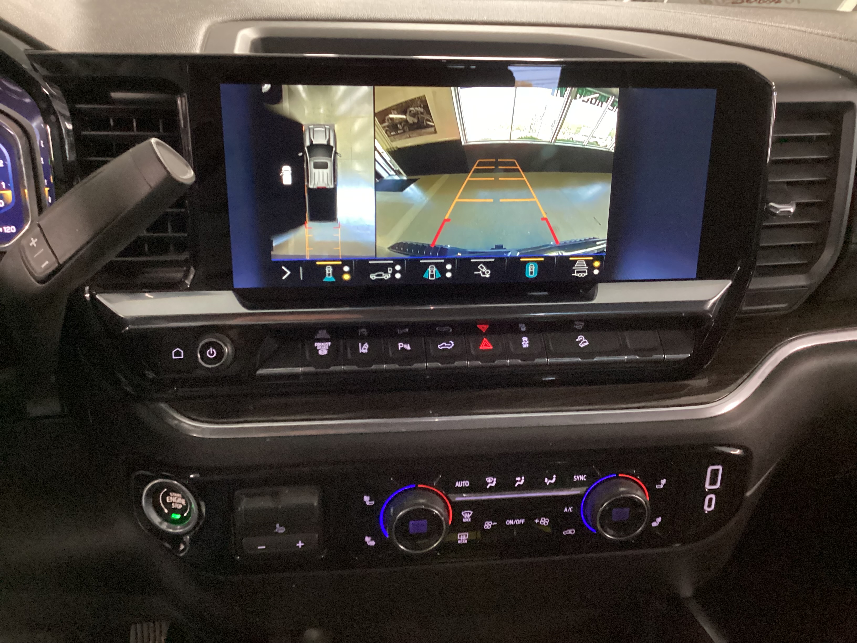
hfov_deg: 58.4
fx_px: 767
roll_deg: -0.5
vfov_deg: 45.4
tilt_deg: -25.4
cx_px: 428
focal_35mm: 31
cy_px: 322
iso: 800
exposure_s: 1/25
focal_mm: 3.3
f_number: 2.4
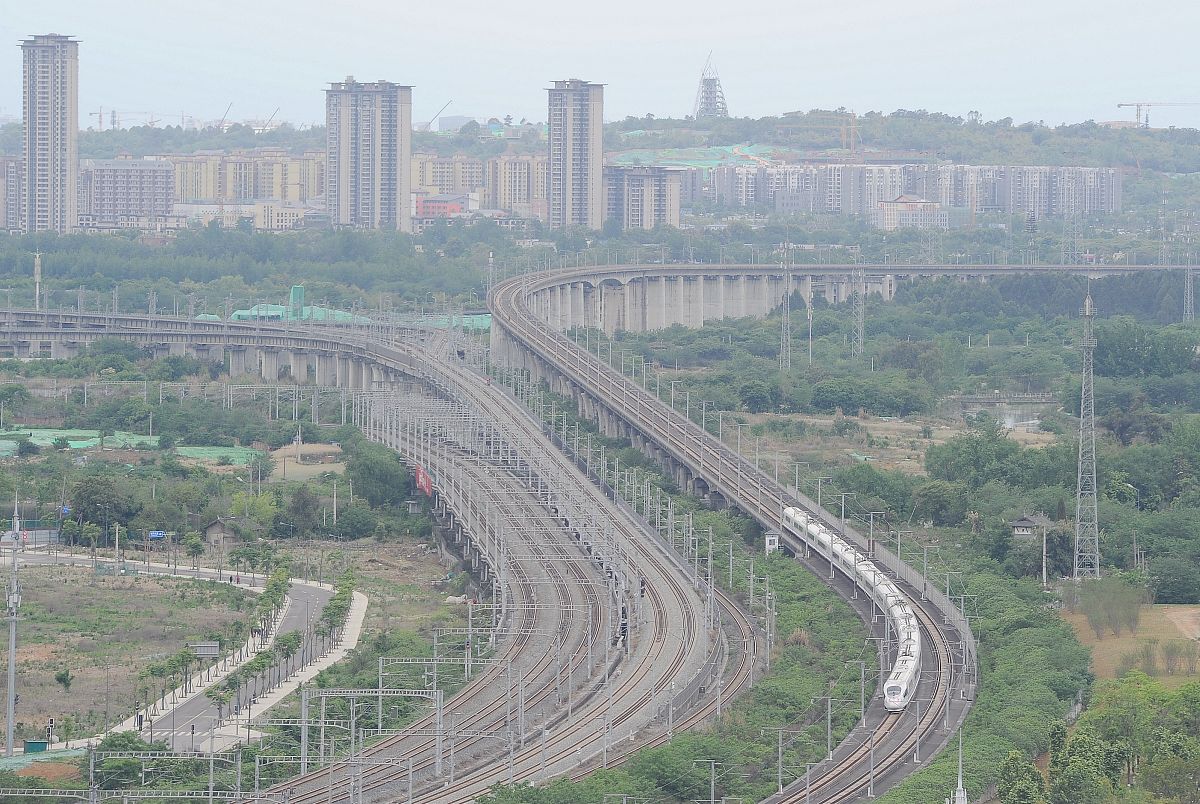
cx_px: 600
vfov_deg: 6.9
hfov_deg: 10.3
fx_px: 6676
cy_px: 402
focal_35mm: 200
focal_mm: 200
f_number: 8
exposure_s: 1/100
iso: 200
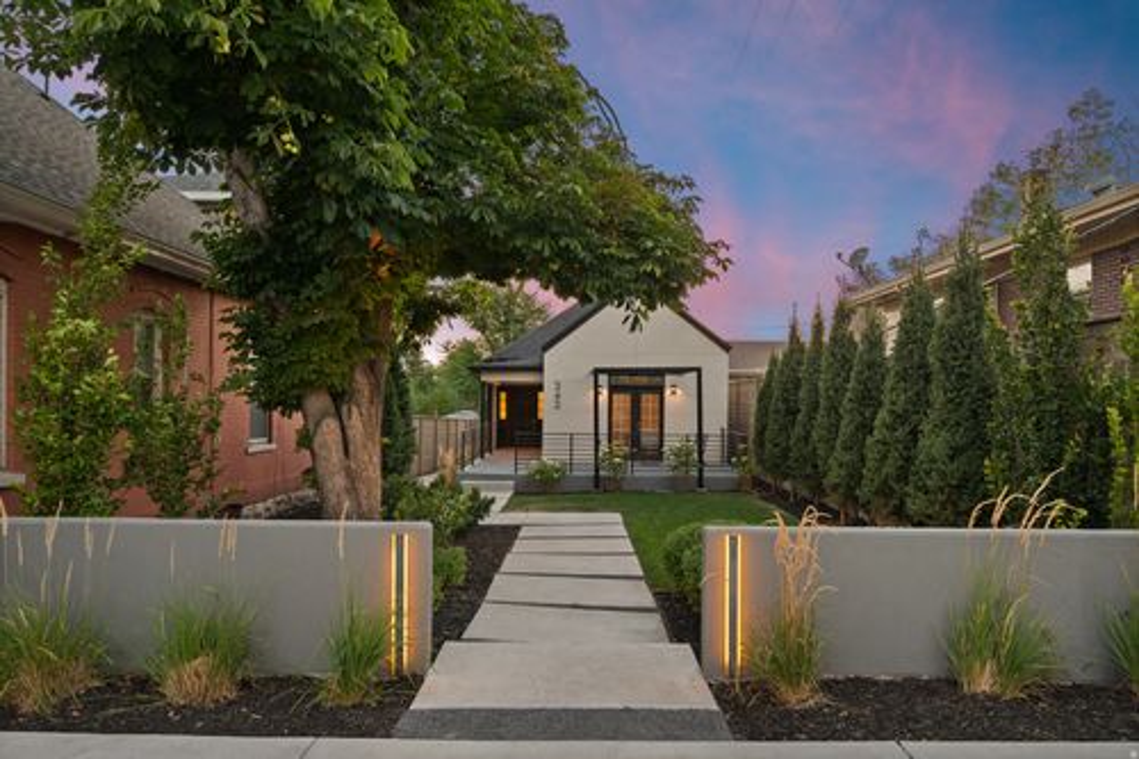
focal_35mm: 24
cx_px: 570
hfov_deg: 74.9
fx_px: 743
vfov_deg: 54.1
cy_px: 380
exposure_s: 1/6
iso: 500
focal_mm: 23.5
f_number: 7.1
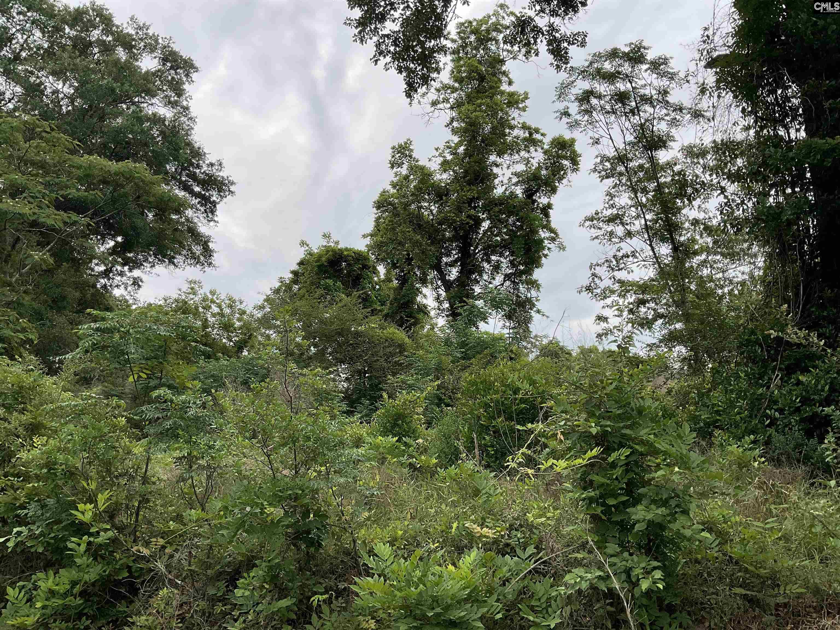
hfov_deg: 61.7
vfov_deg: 48.2
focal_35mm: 29
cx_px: 420
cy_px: 315
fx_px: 704
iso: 16
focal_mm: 3
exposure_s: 1/1534
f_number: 1.8
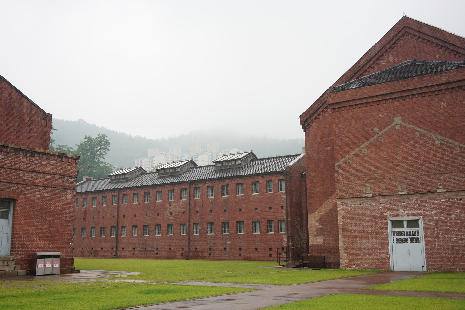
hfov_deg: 54.4
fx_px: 452
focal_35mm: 35
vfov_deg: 37.9
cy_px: 155
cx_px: 232
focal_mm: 35
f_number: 4.5
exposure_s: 1/80
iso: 125
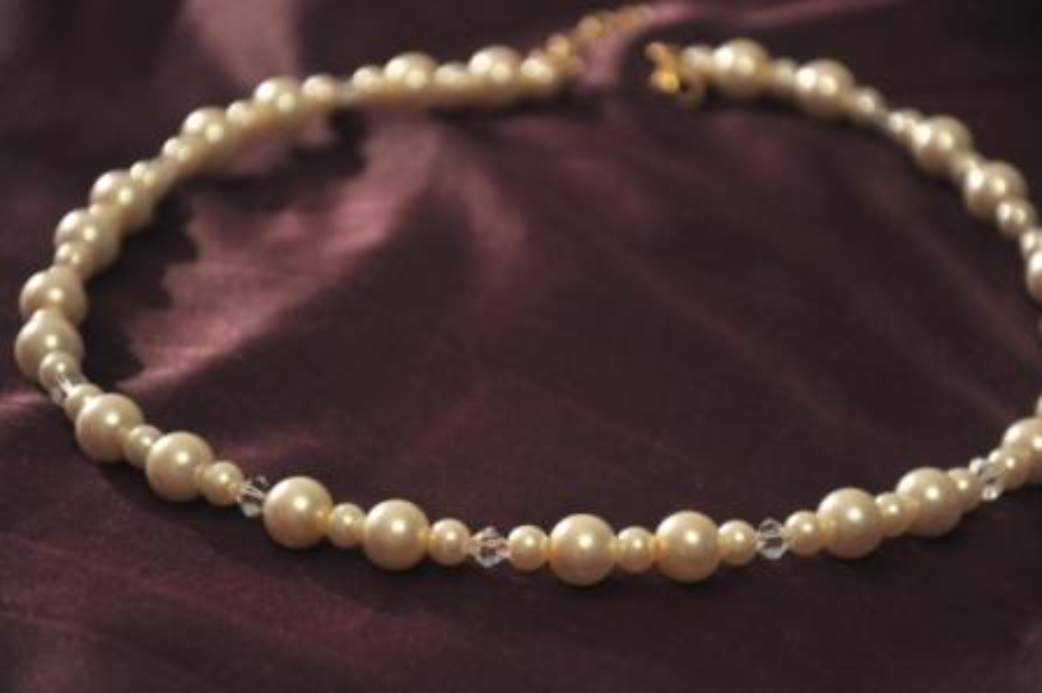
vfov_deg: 8.7
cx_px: 521
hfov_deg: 13.0
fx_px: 4555
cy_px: 346
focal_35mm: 158
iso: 800
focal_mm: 105
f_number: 5.6
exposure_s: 1/15
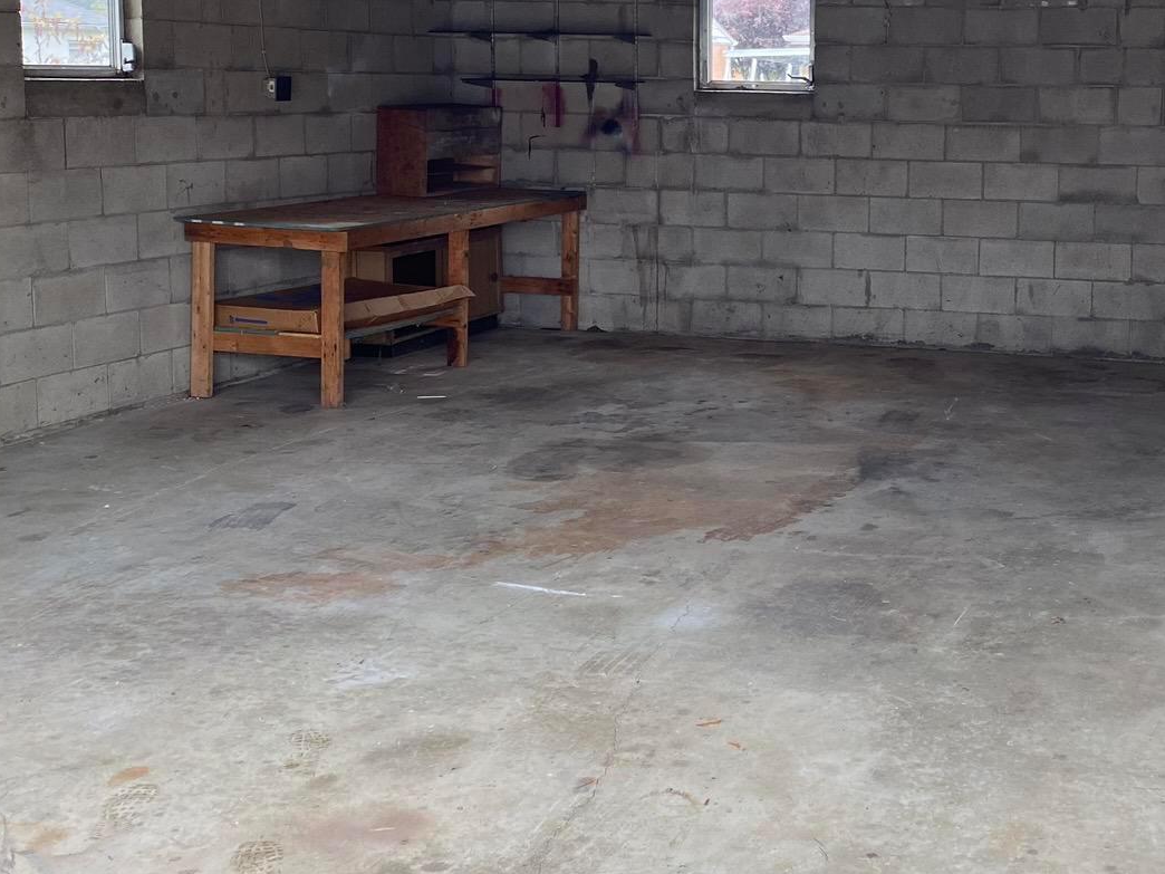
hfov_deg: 36.5
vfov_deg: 28.4
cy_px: 304
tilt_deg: -7.8
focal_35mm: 51
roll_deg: -1.0
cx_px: 899
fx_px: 1716
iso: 64
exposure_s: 1/121
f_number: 1.8
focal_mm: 4.25
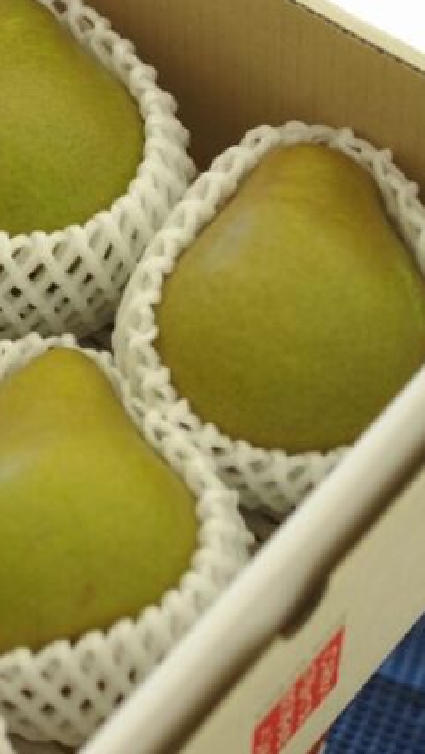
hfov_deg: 10.0
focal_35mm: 119
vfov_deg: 18.0
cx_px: -104
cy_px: 377
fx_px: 2379
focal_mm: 50
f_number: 2.8
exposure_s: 1/80
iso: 100
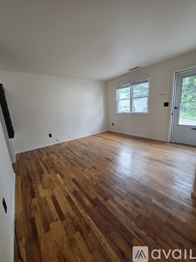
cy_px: 131
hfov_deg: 89.9
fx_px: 98
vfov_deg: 106.2
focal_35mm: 13
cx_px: 98
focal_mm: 2.2
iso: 250
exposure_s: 1/120
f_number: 2.2
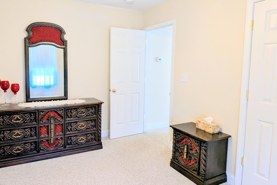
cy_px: 81
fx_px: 177
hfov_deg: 75.1
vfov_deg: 55.0
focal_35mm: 23
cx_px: 108
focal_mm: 2.35
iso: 53
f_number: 2.2
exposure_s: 1/40
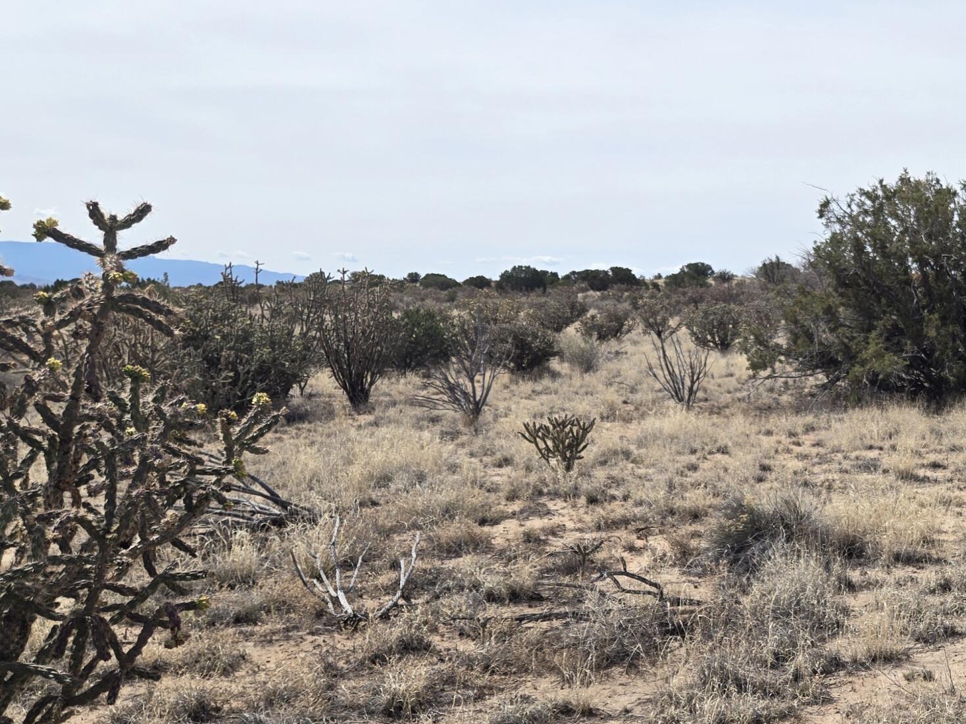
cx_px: 945
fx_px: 1312
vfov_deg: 30.8
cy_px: 423
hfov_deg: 36.7
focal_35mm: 47
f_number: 1.8
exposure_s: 1/2600
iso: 25
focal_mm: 5.4
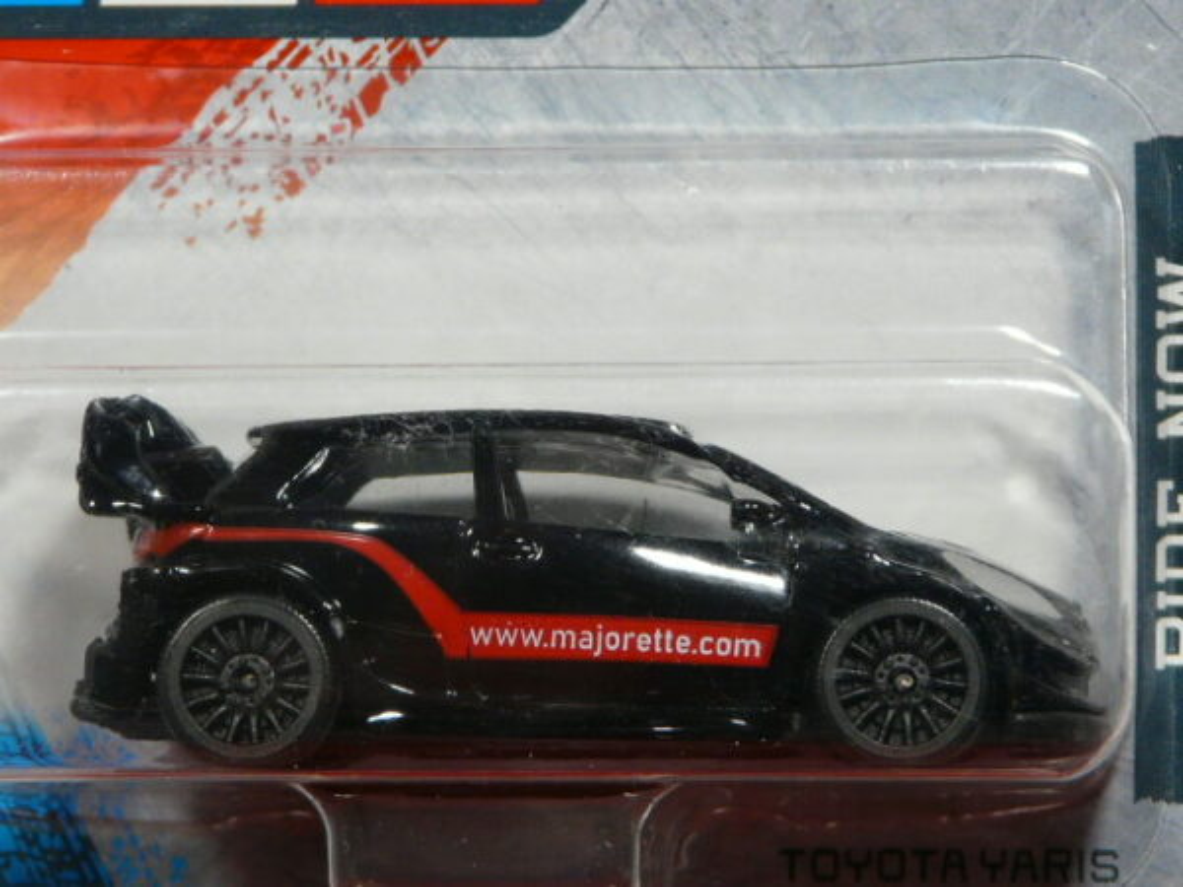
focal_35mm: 161
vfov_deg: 9.2
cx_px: 592
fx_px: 5502
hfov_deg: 12.3
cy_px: 444
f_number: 3.6
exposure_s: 1/50
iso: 160
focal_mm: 16.6
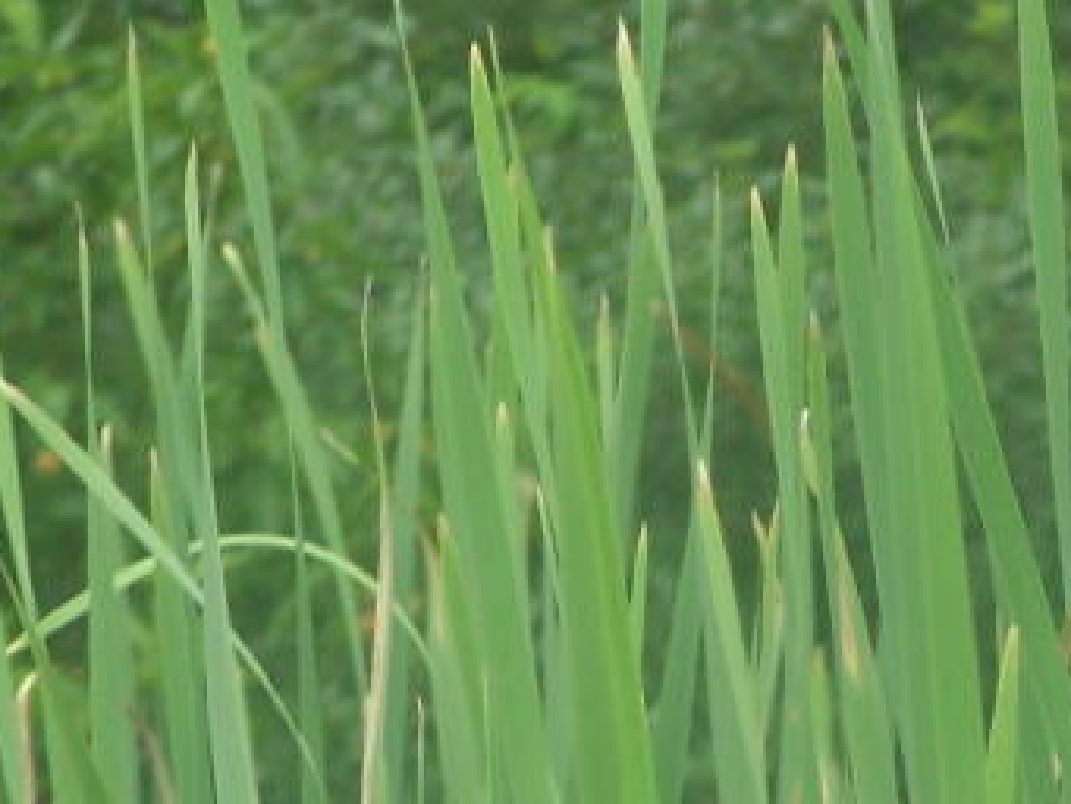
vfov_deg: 2.3
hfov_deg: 3.0
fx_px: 20242
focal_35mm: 654
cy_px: 226
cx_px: 785
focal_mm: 36.2
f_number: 3.2
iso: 80
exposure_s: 1/160
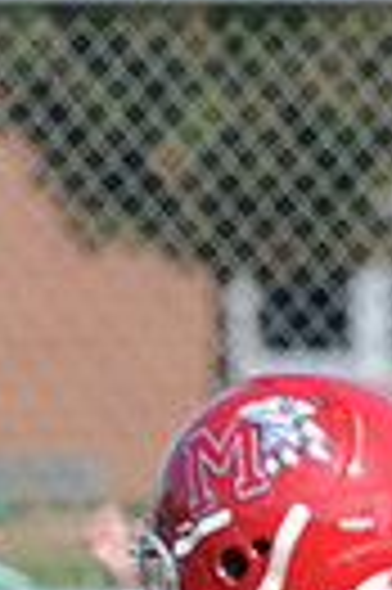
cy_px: 1162
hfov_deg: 0.7
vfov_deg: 1.0
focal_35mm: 1986
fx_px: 32522
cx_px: 498
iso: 200
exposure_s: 1/500
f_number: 7.1
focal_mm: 300
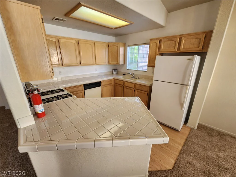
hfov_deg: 106.2
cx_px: 118
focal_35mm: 13
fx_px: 89
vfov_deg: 89.9
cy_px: 88
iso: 80
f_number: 2.2
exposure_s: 1/60
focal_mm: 2.2
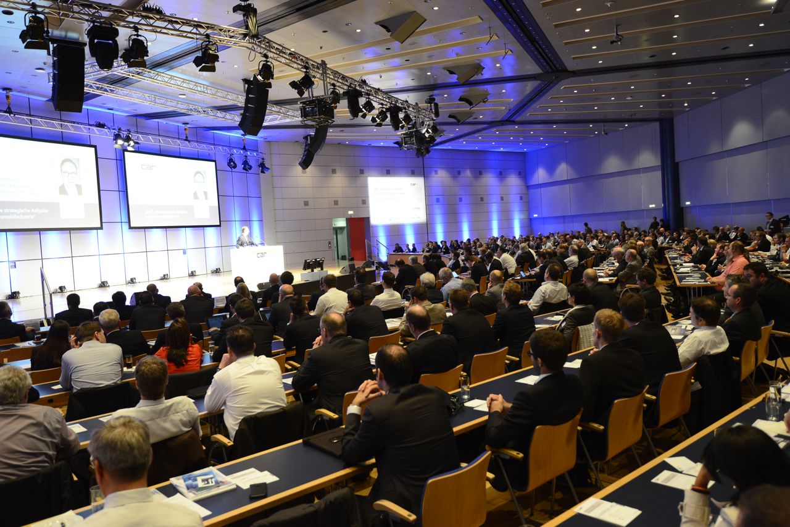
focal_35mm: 27
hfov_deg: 67.4
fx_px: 592
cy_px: 264
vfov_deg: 47.9
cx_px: 395
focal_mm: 27
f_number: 4
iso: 2000
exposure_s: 1/25
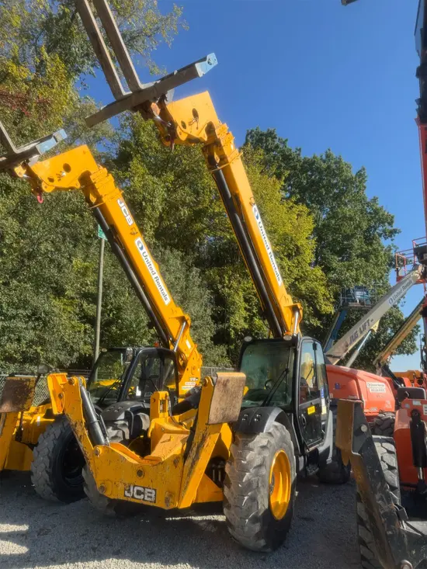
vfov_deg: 71.6
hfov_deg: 56.8
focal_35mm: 24
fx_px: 395
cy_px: 284
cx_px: 214
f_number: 1.78
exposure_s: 1/2415
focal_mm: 6.76
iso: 80
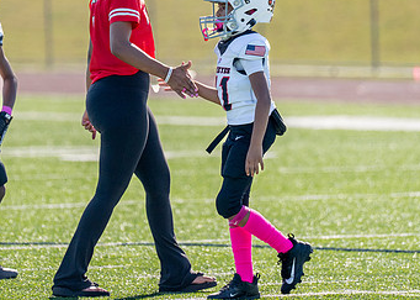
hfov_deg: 4.2
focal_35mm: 481
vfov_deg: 3.0
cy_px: 85
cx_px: 212
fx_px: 5733
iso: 320
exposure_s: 1/4000
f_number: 2.8
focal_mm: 200
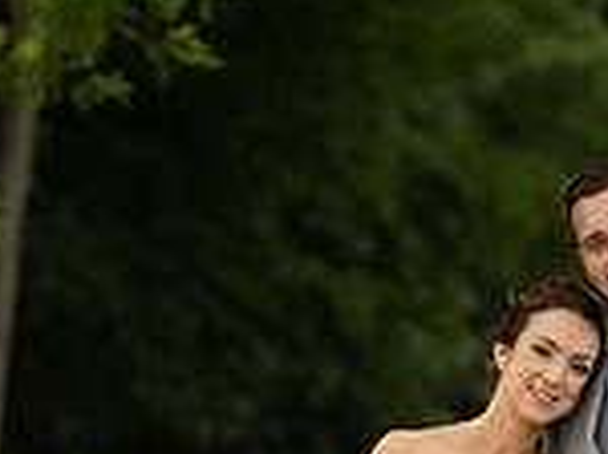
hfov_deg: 4.6
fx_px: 7523
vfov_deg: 3.4
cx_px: 592
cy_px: 764
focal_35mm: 429
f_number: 2.8
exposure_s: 1/500
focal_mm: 115
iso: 125
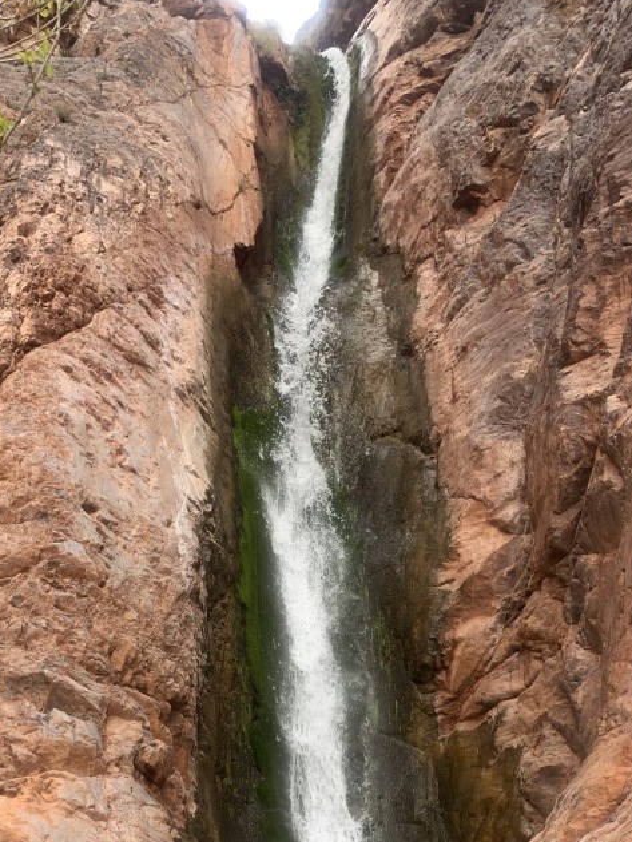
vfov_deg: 41.1
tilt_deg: +16.5
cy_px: 678
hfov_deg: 32.8
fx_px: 1070
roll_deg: +0.1
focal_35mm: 44
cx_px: 267
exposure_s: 1/121
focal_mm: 4.25
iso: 25
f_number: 1.8
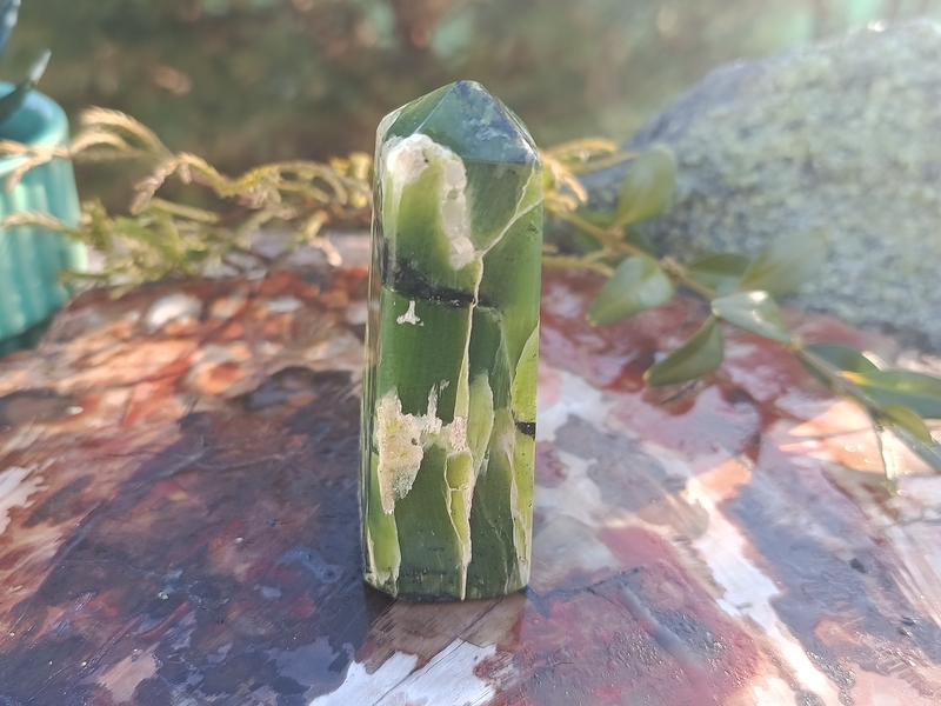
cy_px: 353
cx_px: 470
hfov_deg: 55.4
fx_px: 897
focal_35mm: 33
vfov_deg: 42.9
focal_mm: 5.24
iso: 168
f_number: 1.7
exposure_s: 1/100
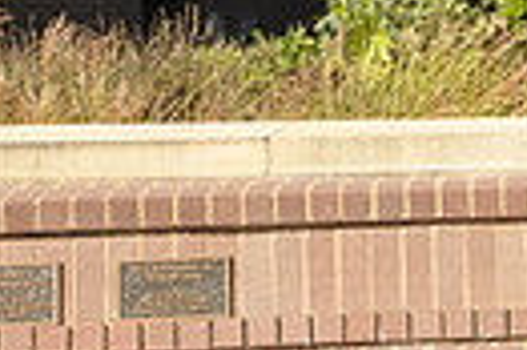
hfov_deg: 11.7
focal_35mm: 159
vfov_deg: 8.6
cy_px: 179
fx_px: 2325
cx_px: 1030
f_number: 8
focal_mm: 24
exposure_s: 1/250
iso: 400
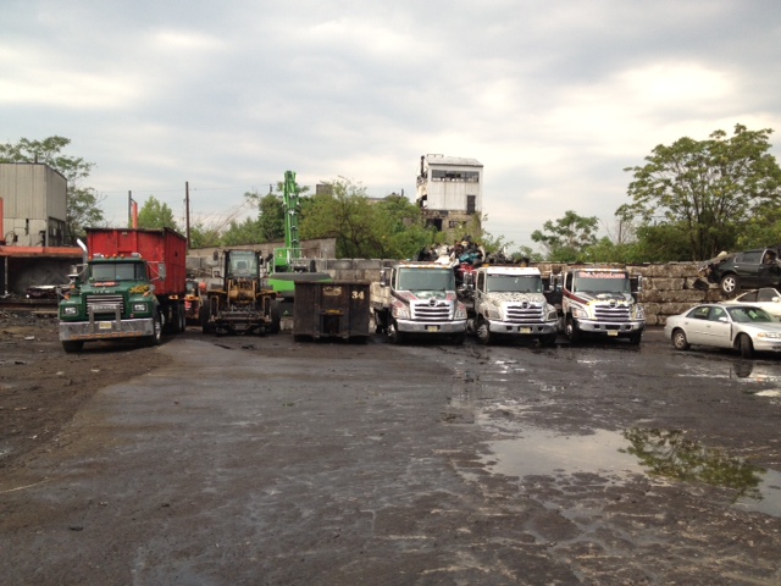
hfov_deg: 52.6
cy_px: 293
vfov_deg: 40.7
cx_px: 390
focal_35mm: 35
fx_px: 790
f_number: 2.4
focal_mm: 4.28
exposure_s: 1/30
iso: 80
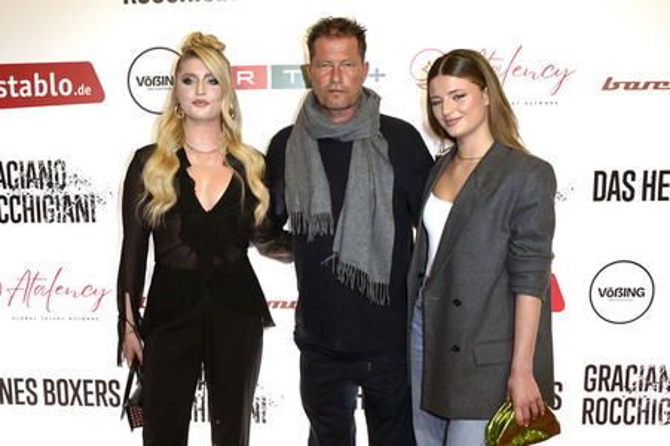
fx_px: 595
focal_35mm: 32
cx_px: 335
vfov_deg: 41.1
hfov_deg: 58.8
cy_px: 223
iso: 500
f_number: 5.6
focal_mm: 32
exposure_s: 1/100
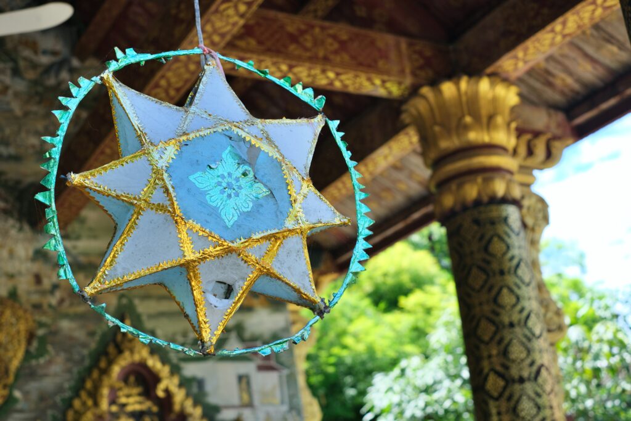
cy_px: 210
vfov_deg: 25.5
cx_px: 316
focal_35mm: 53
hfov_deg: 37.5
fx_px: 929
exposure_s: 1/480
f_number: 3.6
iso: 320
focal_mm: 35
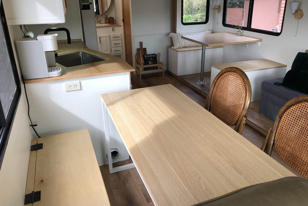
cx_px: 154
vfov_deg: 43.5
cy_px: 92
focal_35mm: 30
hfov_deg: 61.9
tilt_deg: -19.4
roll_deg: +2.4
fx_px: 257
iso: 40
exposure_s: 1/120
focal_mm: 4
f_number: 1.8
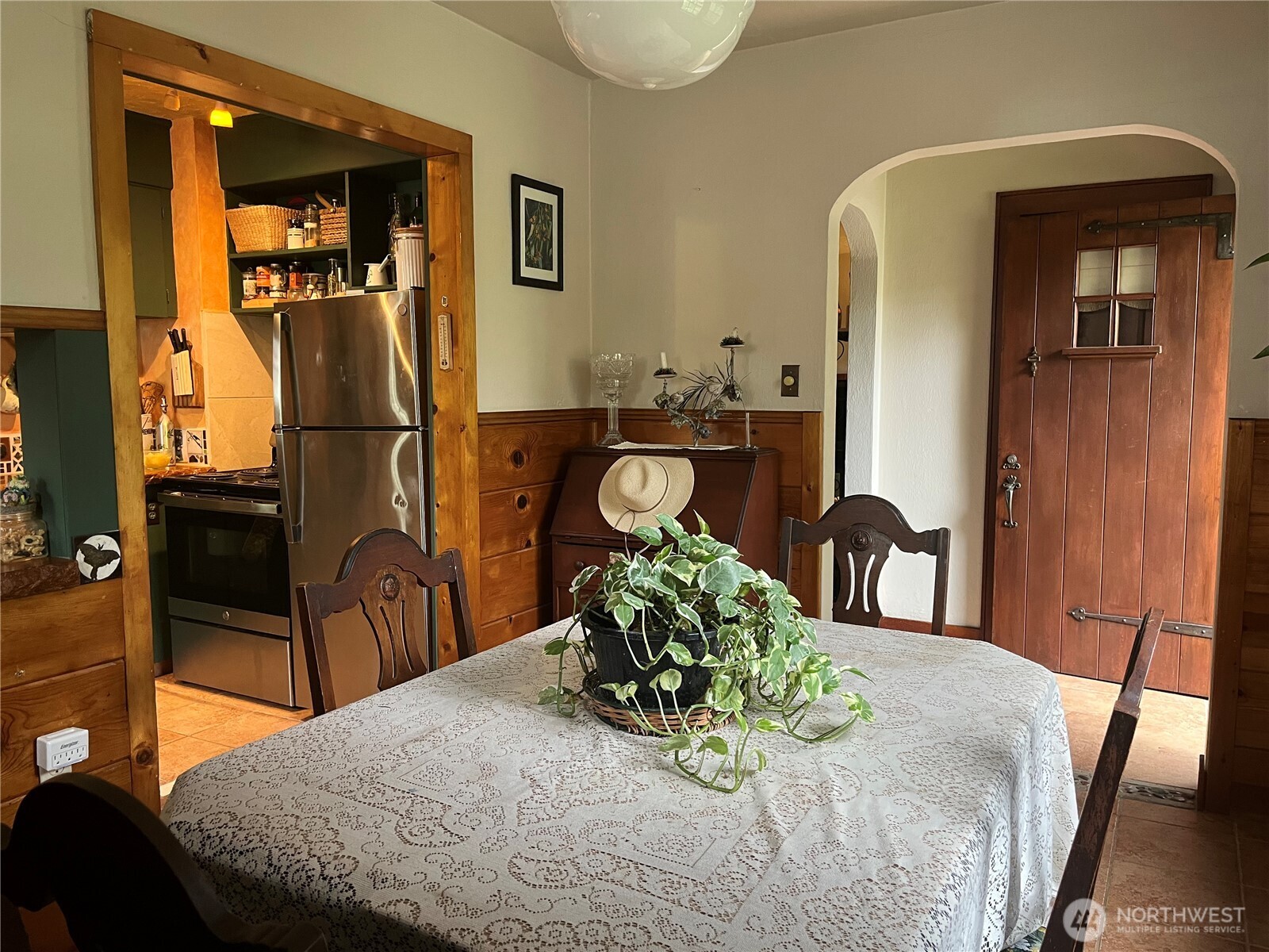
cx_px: 634
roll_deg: +0.5
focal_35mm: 26
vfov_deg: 53.1
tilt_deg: -6.1
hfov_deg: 67.3
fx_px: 953
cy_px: 476
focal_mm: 5.1
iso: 200
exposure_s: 1/60
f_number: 1.6
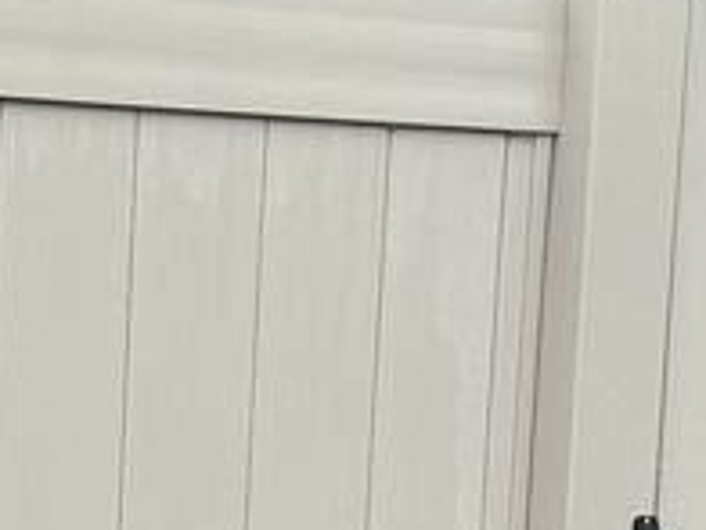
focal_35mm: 176
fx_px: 3590
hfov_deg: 11.2
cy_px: 797
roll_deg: -2.0
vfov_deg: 8.3
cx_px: 50
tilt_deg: -8.2
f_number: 1.78
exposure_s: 1/121
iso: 64
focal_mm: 6.76
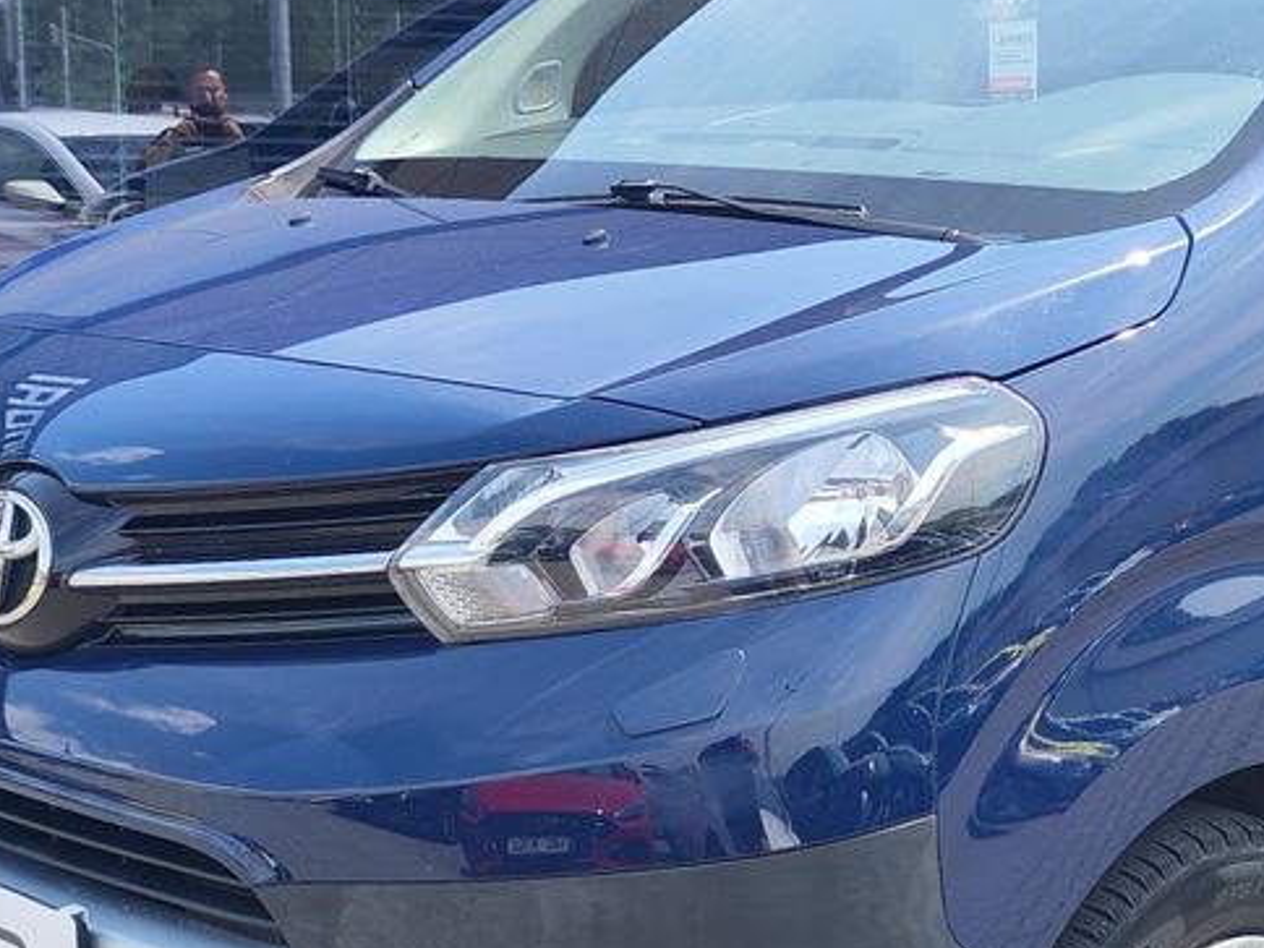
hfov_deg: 32.7
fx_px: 2081
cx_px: 1042
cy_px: 590
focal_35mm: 57
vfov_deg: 25.6
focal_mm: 7.01
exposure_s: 1/449
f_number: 1.69
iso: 50
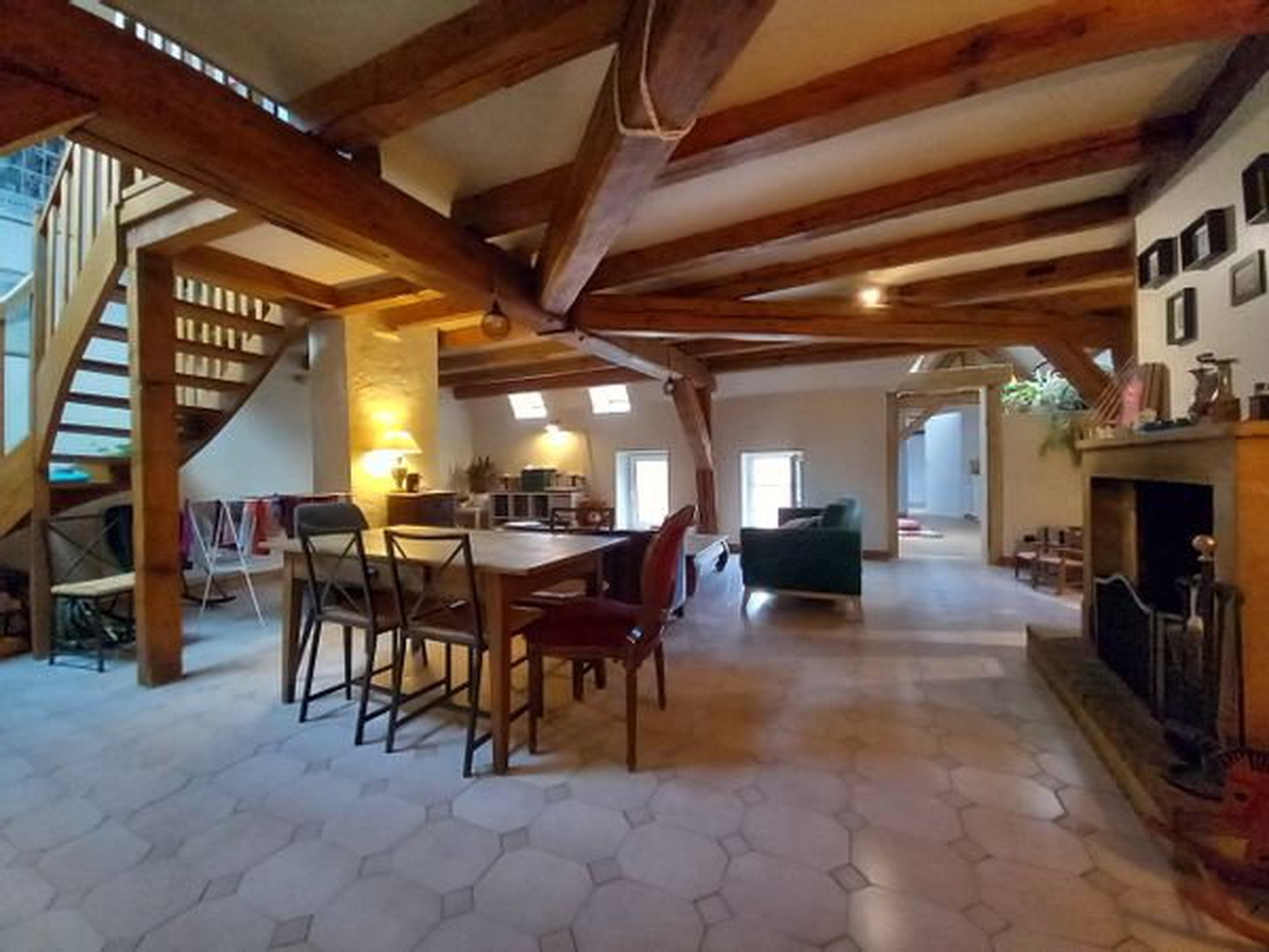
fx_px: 477
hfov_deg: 106.2
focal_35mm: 13
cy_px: 476
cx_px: 634
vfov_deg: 89.9
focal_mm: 1.13
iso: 400
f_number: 2.2
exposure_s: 1/14
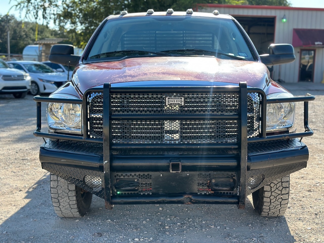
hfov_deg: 39.7
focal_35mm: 48
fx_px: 449
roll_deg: -2.2
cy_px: 122
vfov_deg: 30.3
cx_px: 162
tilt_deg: -3.2
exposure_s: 1/1639
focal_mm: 6.86
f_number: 1.78
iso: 80
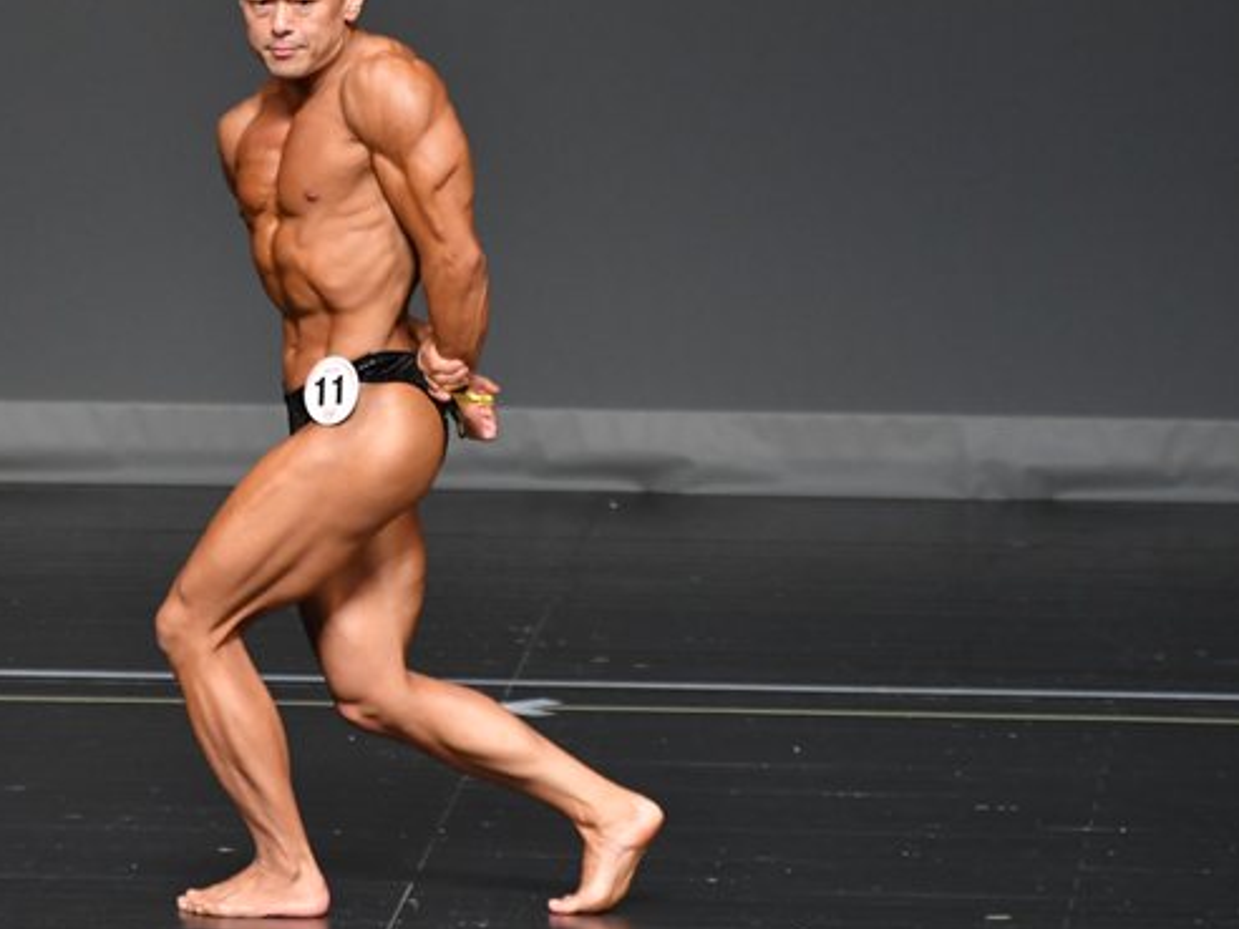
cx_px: 397
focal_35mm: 568
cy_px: 420
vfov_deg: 2.6
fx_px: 20330
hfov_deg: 3.5
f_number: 5.6
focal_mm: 250
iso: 2500
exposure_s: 1/400
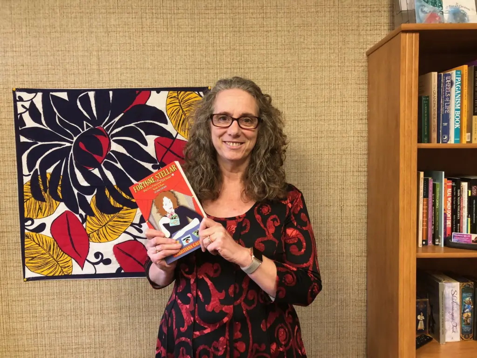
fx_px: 386
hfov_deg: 63.4
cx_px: 238
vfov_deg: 49.7
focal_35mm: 28
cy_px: 179
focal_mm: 3.99
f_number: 1.8
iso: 50
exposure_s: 1/15
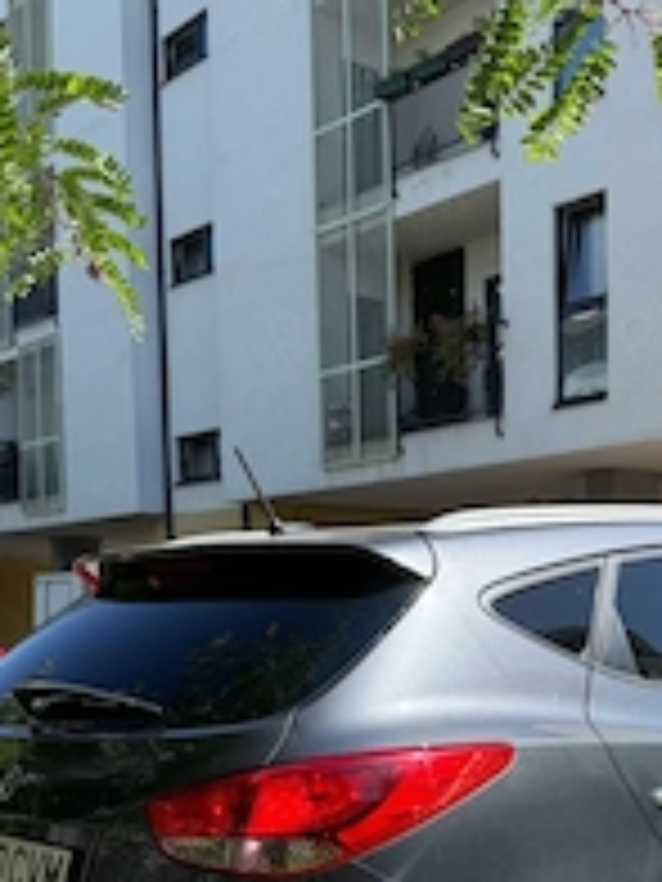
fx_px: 1249
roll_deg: +1.0
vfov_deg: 38.0
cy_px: 648
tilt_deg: -1.4
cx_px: 495
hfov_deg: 29.2
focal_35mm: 49
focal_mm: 6.76
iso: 100
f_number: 1.78
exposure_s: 1/2445
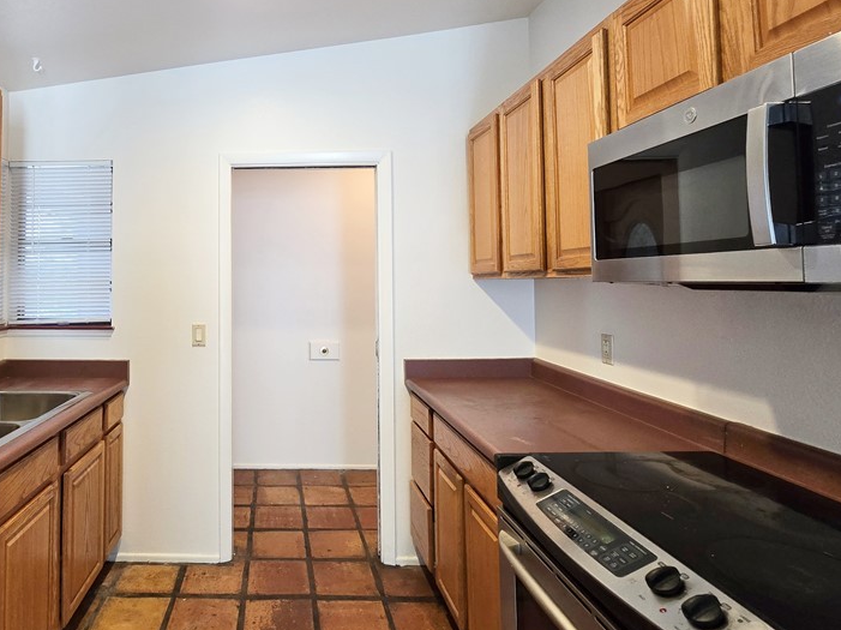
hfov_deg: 80.8
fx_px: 461
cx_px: 257
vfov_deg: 68.0
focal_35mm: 19
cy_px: 252
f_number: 2.2
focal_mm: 2.2
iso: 250
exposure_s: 1/60
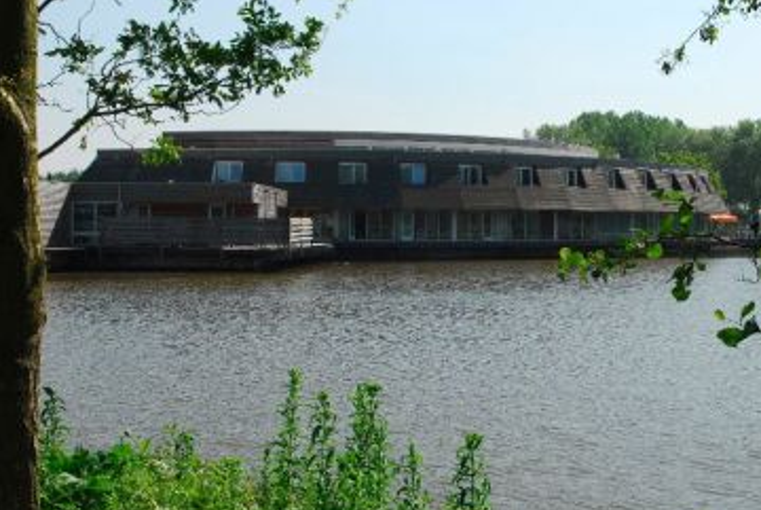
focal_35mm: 50
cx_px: 444
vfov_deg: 27.0
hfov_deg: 39.4
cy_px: 213
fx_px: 1058
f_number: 11
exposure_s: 1/80
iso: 100
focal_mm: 24
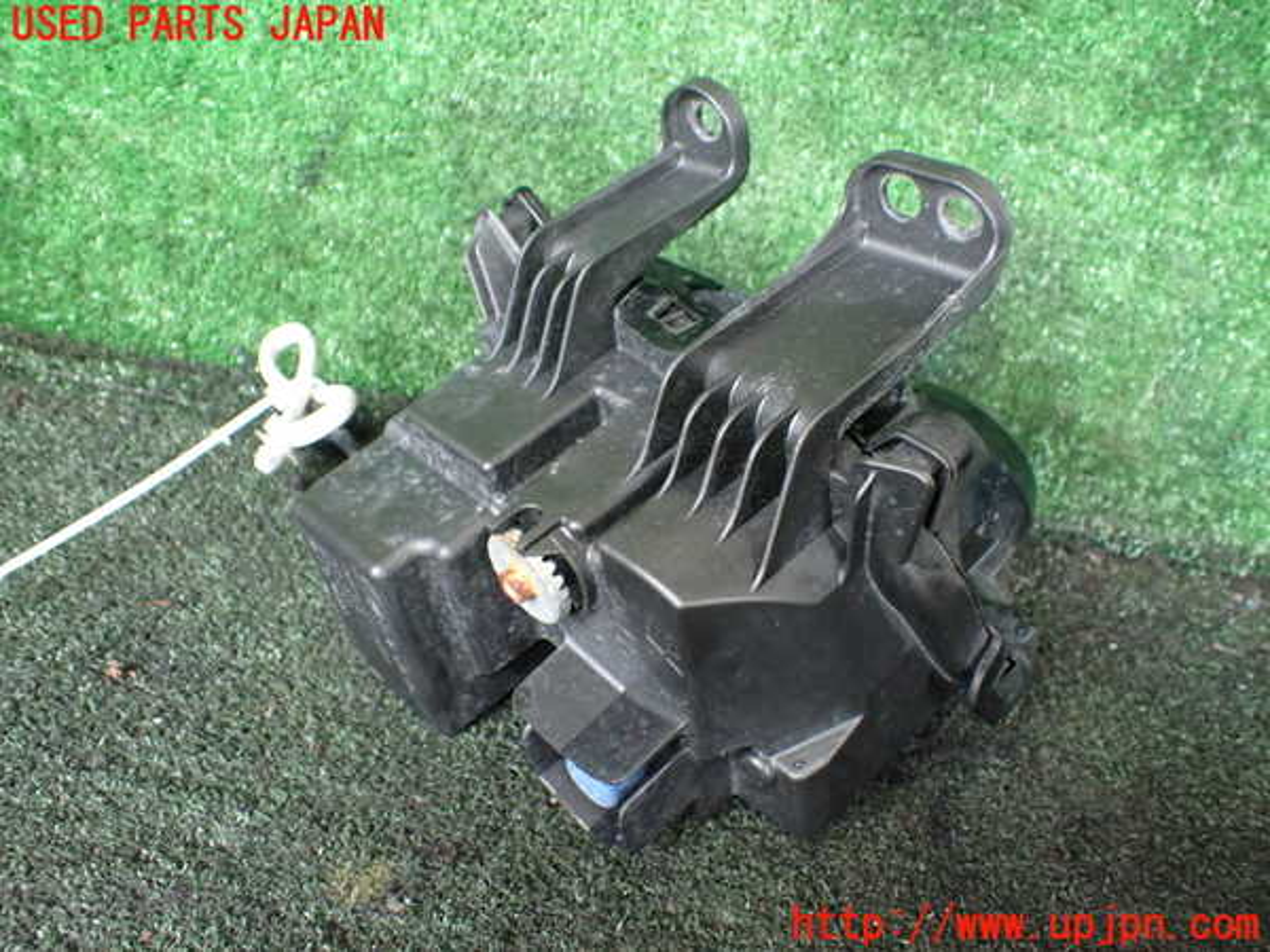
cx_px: 635
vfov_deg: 46.8
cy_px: 476
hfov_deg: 60.0
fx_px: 1101
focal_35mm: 30
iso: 800
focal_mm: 5.4
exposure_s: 1/80
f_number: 2.3
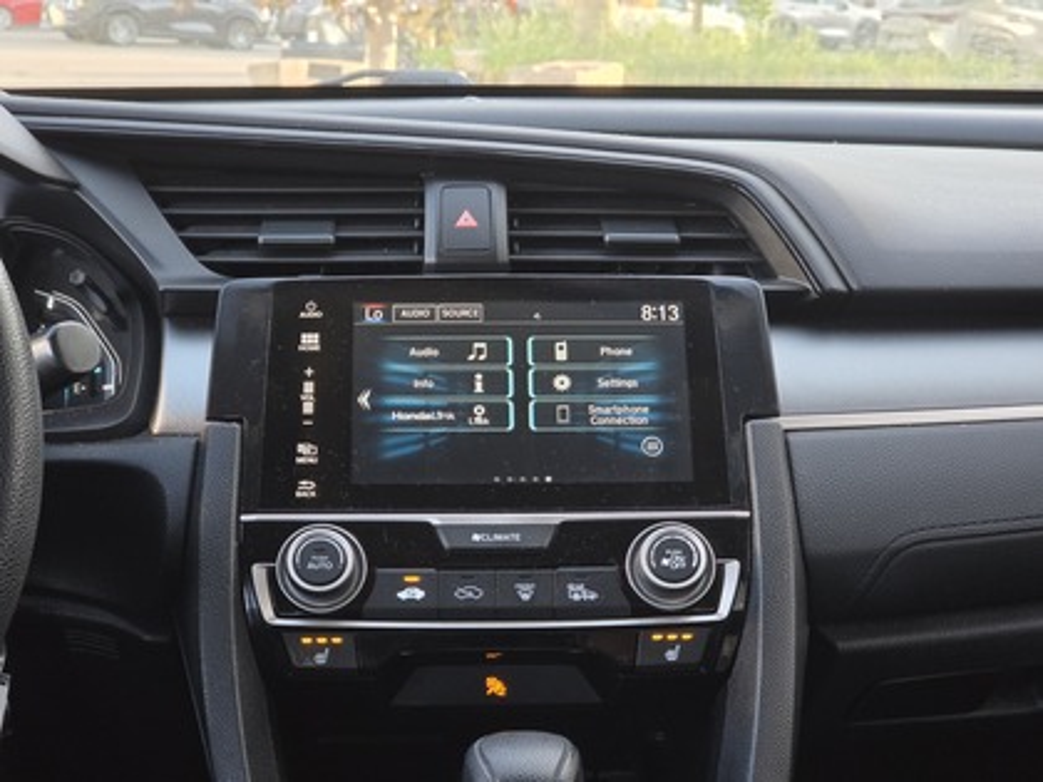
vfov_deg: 21.3
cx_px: 522
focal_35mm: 69
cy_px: 391
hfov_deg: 28.2
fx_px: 2079
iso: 125
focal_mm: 7
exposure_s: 1/120
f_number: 2.4
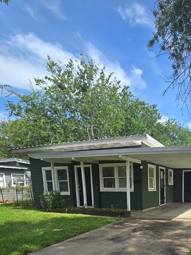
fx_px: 177
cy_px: 215
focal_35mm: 24
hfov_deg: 52.4
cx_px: 158
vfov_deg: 63.4
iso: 50
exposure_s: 1/1179
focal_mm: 2.2
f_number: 2.2
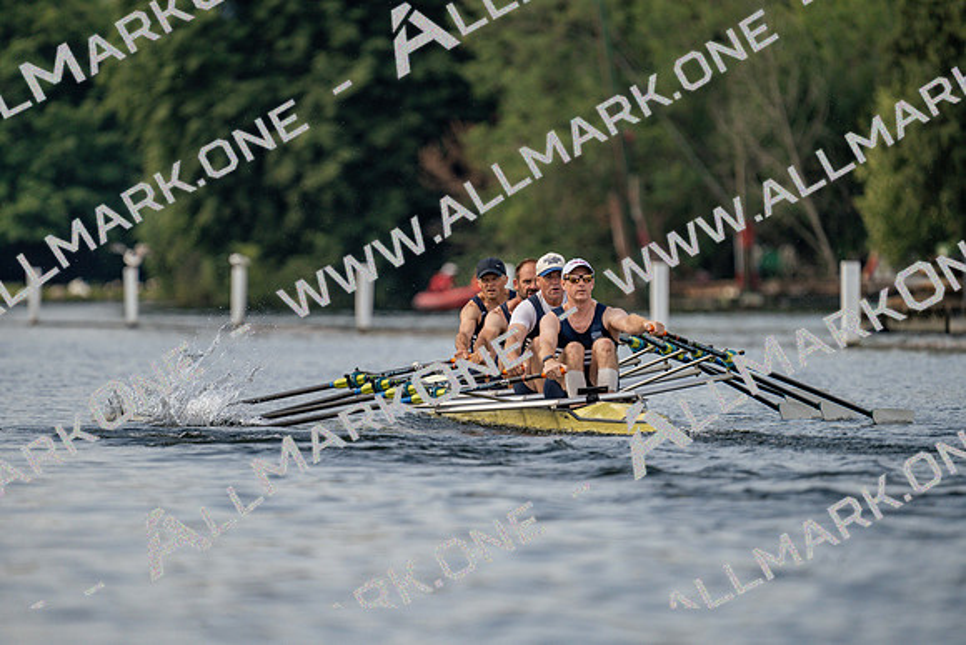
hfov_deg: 3.4
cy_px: 322
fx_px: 16103
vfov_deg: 2.3
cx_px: 483
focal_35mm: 600
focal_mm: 600
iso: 400
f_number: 6.3
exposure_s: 1/1600
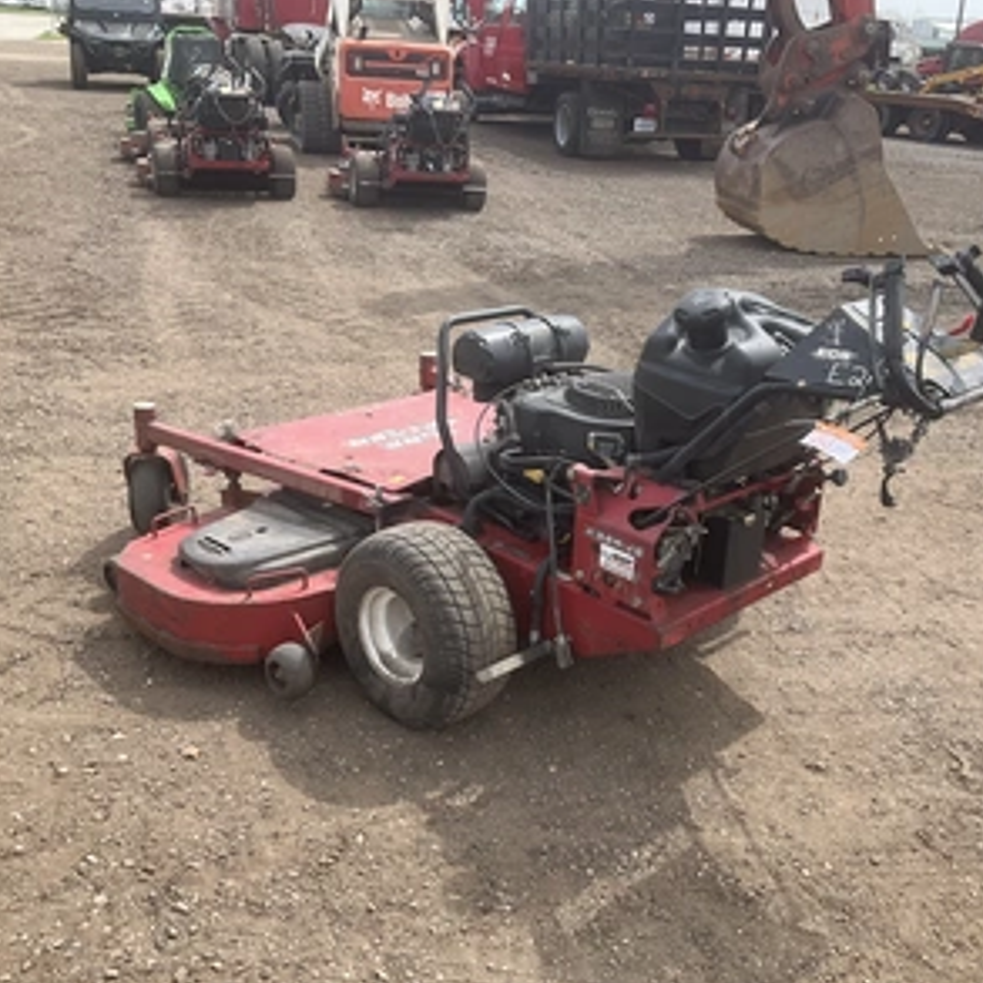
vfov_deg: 47.2
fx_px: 1124
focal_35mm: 35
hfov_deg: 47.0
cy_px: 490
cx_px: 577
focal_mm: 3
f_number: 1.8
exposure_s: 1/962
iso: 25
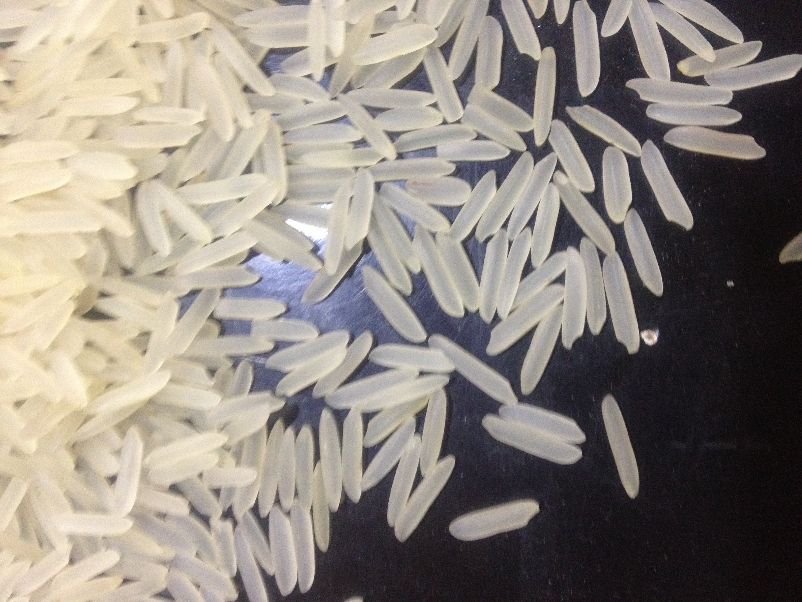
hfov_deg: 52.6
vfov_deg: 40.7
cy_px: 301
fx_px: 811
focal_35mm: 35
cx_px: 401
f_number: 2.4
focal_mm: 4.28
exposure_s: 1/17
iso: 320
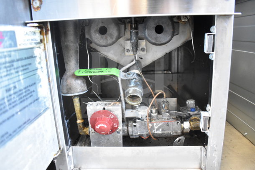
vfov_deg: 48.0
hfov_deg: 67.4
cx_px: 128
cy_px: 85
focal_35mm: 27
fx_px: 191
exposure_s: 1/30
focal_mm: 18
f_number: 3.5
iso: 3200
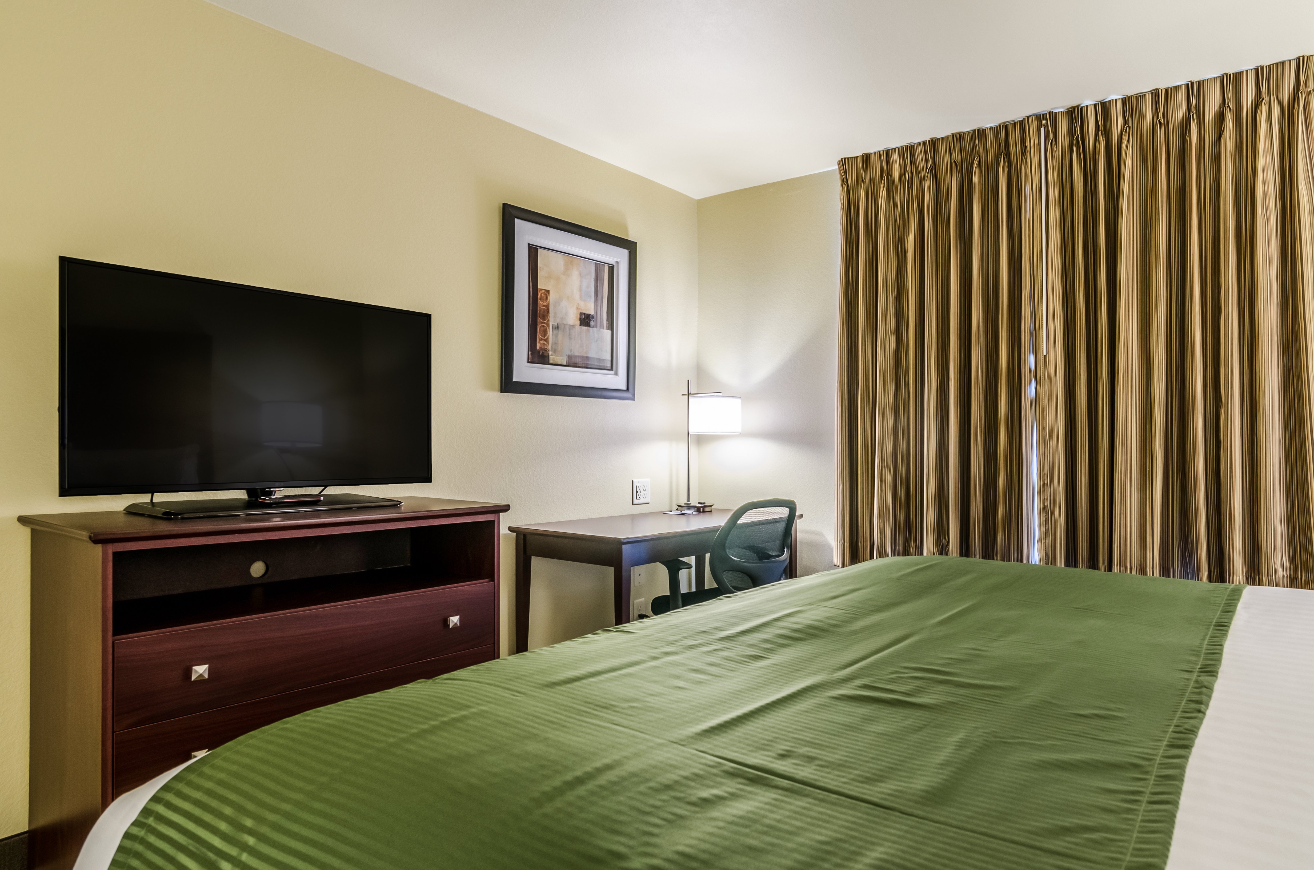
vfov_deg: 63.0
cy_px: 435
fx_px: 710
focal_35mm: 20
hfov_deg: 85.5
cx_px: 657
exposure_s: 1/8
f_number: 8
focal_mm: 13
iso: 320
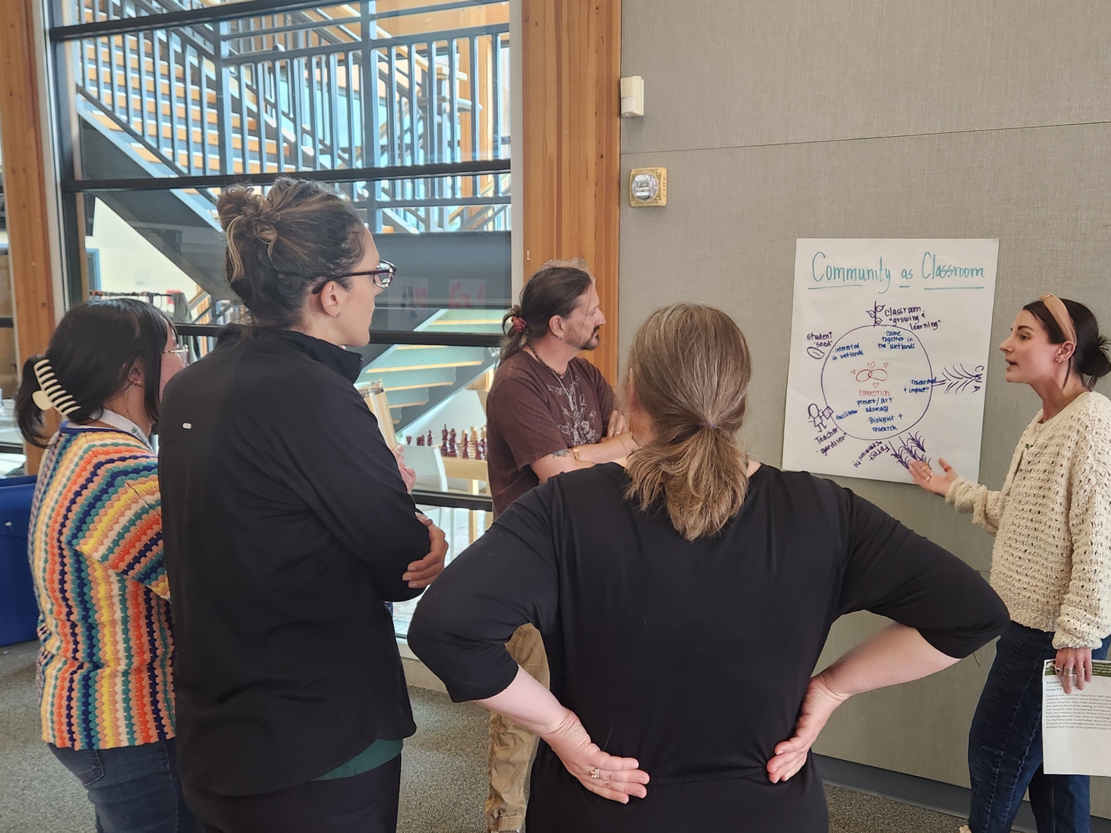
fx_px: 1091
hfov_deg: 53.7
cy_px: 466
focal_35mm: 34
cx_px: 640
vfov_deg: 41.7
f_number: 1.8
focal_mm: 5.4
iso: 250
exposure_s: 1/120
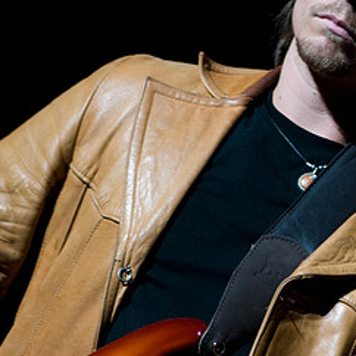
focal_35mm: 609
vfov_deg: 2.9
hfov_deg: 2.9
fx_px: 7086
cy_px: 129
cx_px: 372
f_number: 3.2
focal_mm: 200
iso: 1000
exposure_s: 1/320
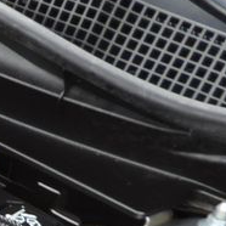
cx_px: -363
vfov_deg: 11.8
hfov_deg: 10.0
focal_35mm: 146
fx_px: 1078
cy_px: 235
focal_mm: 4.3
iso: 80
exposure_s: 1/50
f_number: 3
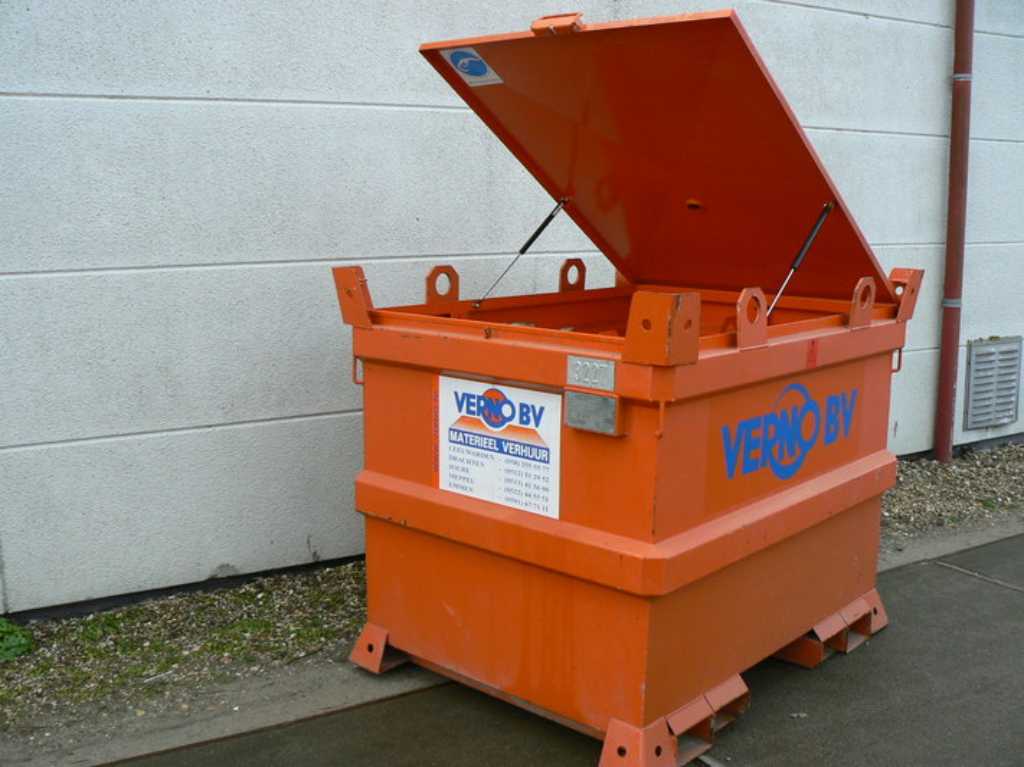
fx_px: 1065
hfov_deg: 51.4
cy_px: 384
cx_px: 512
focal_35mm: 36
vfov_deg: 39.6
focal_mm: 6
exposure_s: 1/320
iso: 100
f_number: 3.6
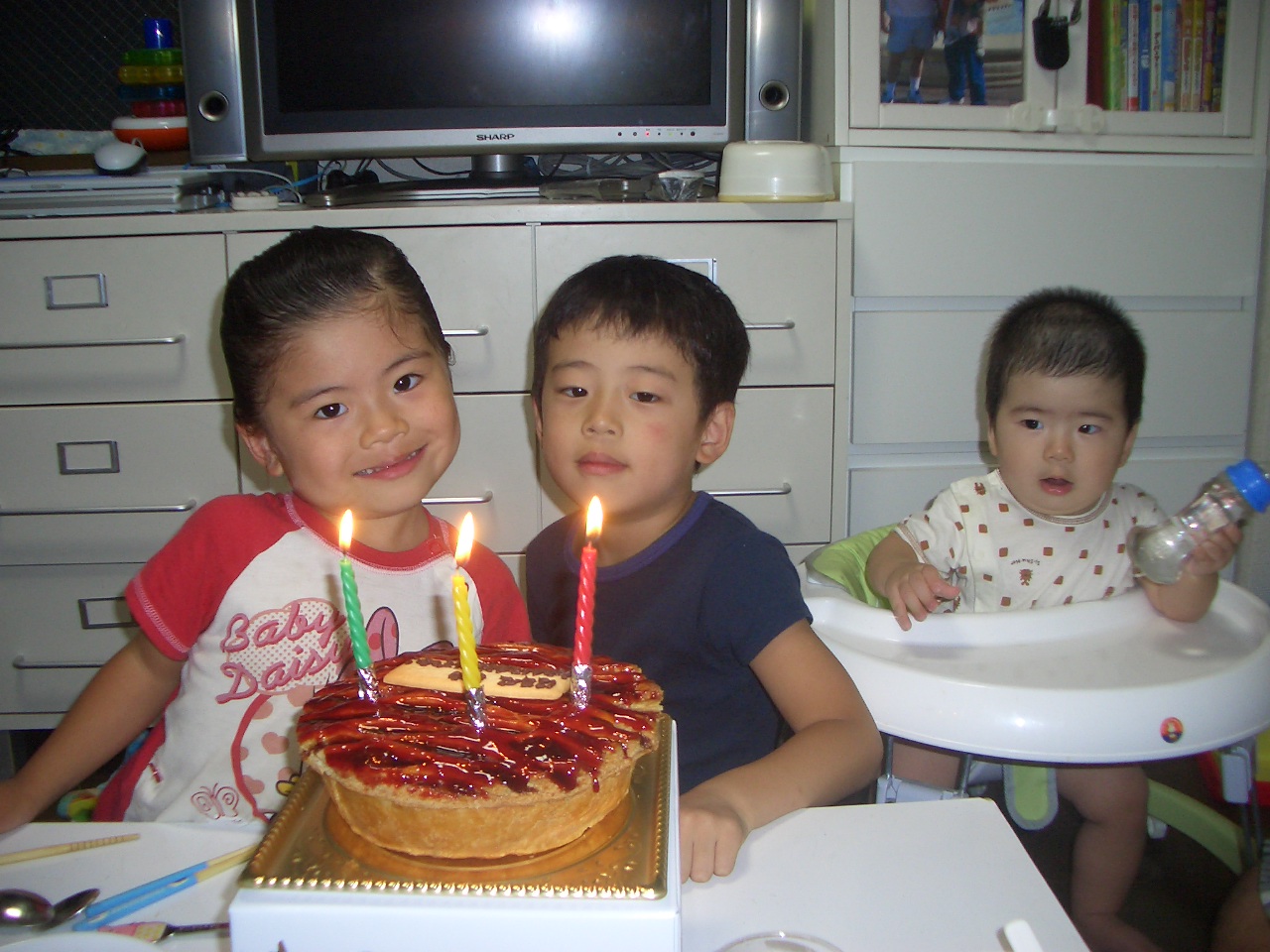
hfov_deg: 52.6
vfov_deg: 40.7
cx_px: 635
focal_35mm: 35
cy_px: 476
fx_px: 1284
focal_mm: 5.8
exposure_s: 1/40
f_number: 2.6
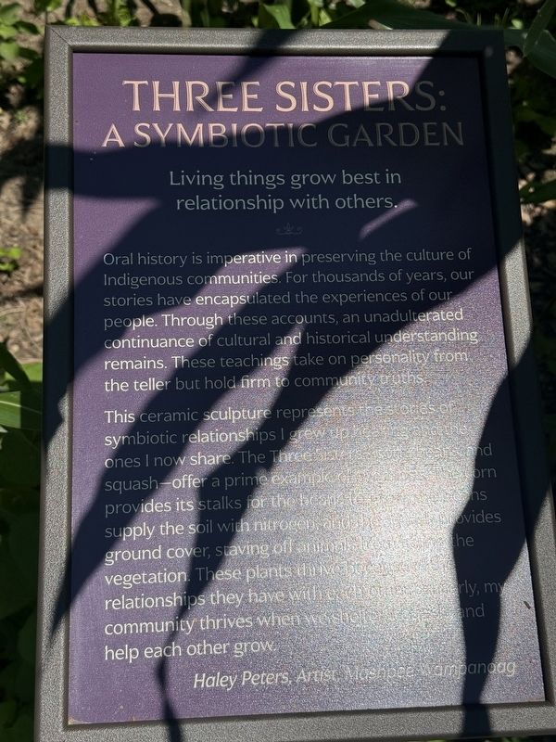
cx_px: 278
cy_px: 371
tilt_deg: -46.7
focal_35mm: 48
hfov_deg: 30.3
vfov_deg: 39.7
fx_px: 1028
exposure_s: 1/11364
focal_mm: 6.76
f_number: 1.78
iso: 64
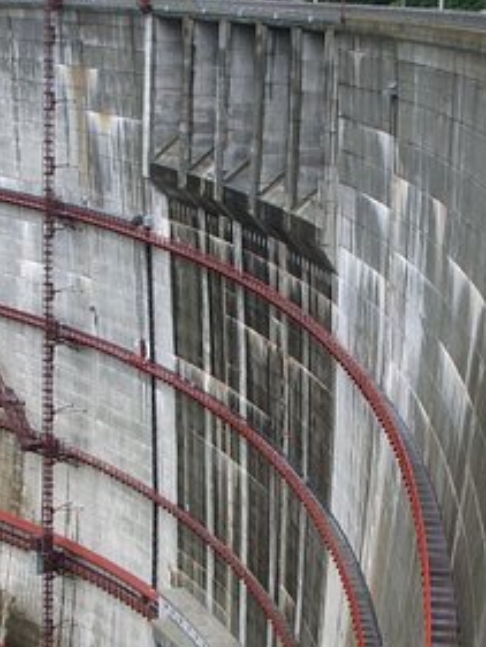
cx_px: 265
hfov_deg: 16.2
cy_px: 539
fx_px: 1702
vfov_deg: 21.2
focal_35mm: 91
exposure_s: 1/100
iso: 80
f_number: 5
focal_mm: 8.2
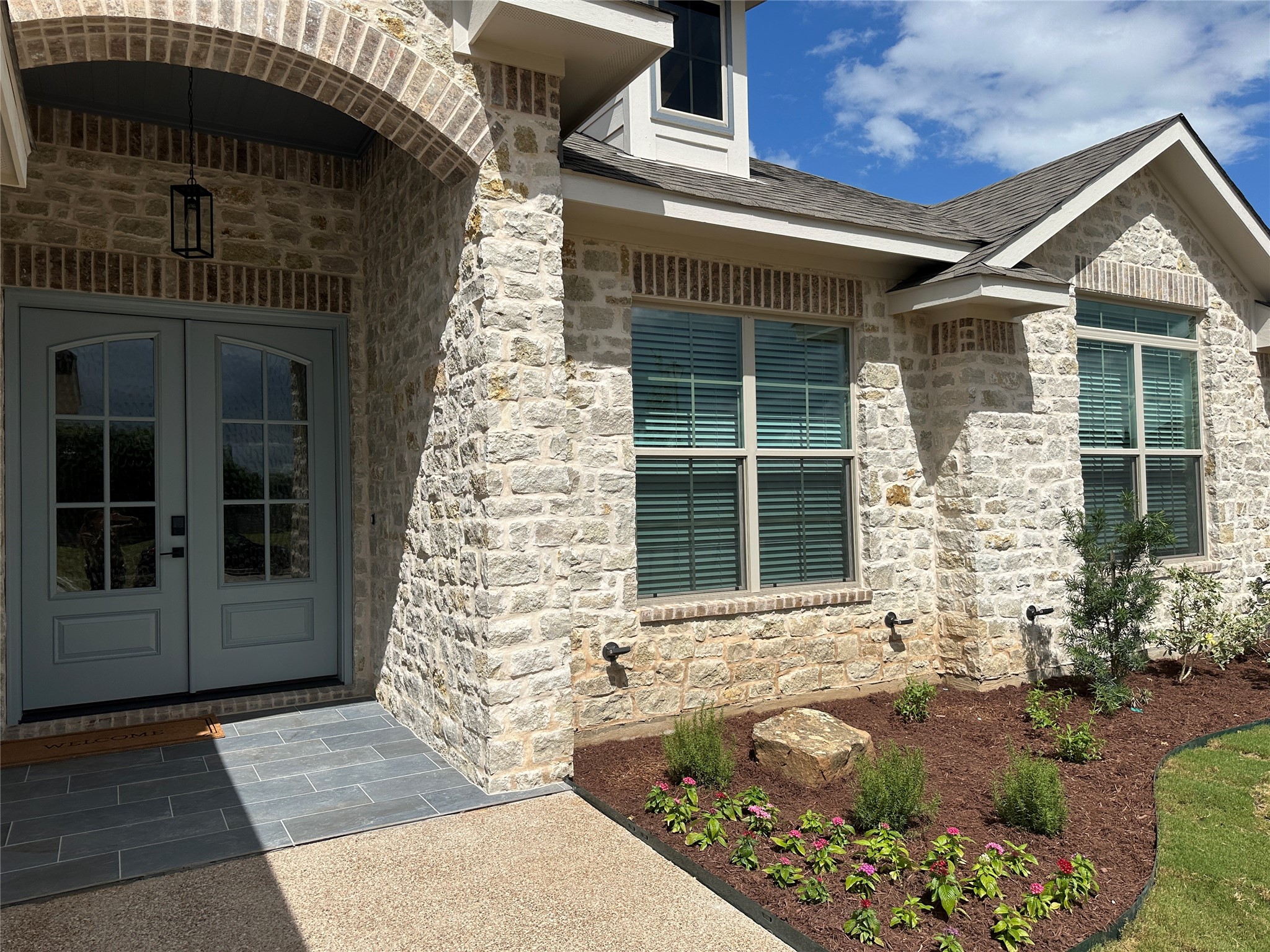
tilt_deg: +1.4
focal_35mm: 24
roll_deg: +1.1
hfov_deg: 71.6
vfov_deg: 56.8
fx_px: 881
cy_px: 476
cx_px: 635
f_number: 1.78
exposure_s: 1/8197
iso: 80
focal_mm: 6.86
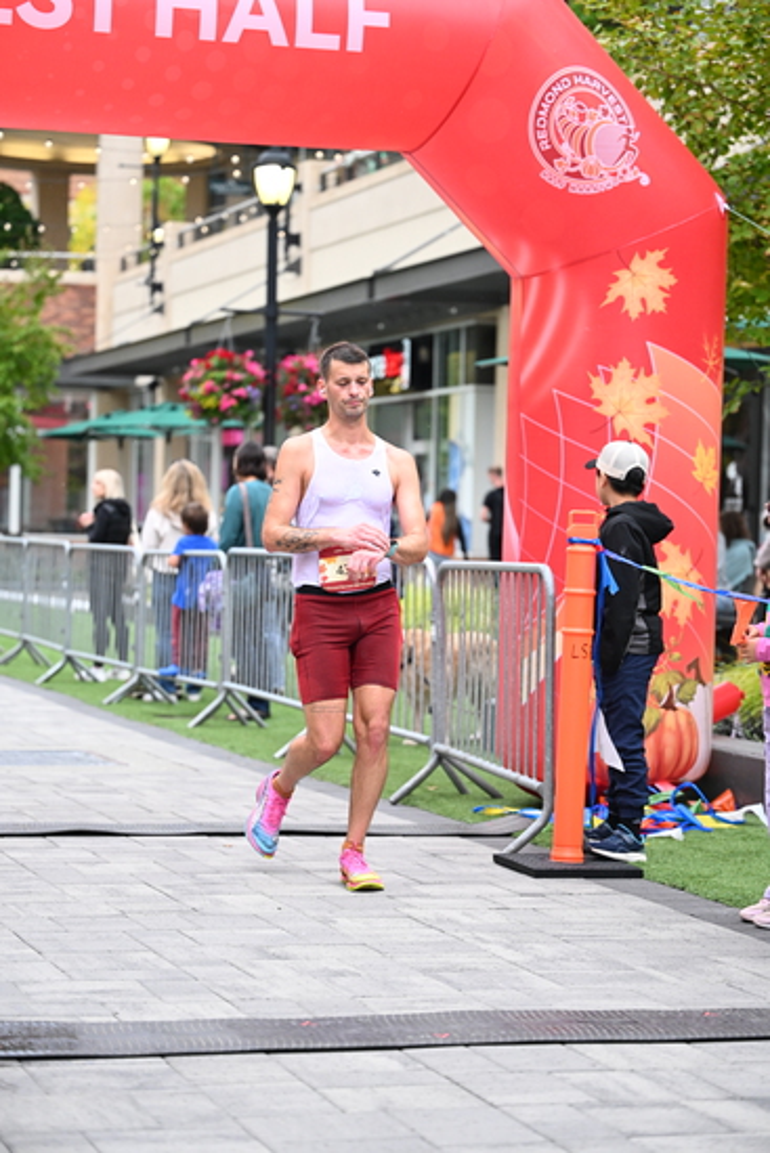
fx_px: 2757
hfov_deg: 15.9
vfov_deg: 23.6
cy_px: 576
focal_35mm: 86
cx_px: 385
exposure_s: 1/1250
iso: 1600
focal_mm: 86
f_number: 2.8
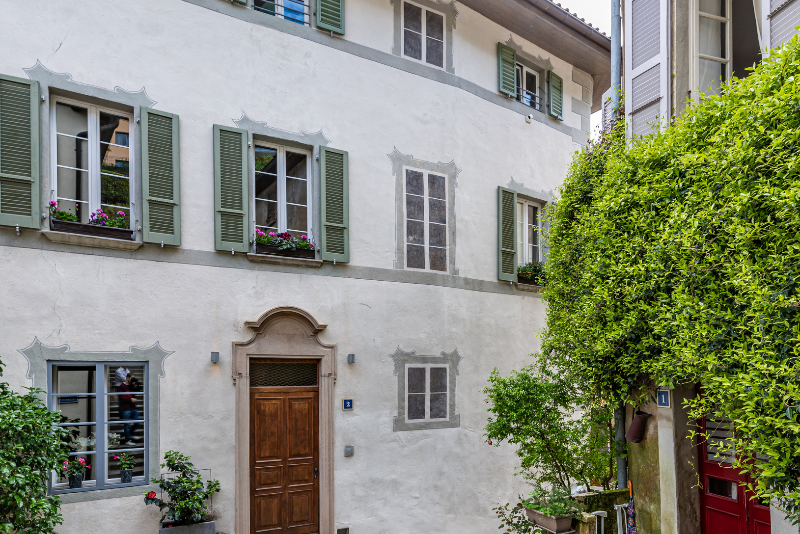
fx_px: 489
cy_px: 359
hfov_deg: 78.5
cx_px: 421
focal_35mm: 22
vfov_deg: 56.0
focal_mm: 14
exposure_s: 1/60
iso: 100
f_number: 9
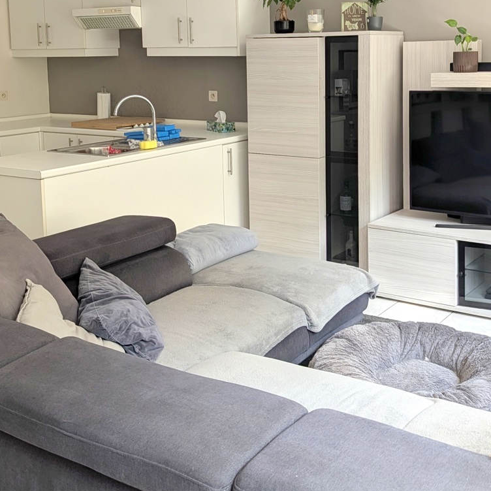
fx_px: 722
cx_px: 295
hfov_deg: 37.4
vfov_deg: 36.7
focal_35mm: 45
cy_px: 127
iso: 17
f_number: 1.68
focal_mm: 6.9
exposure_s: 1/122
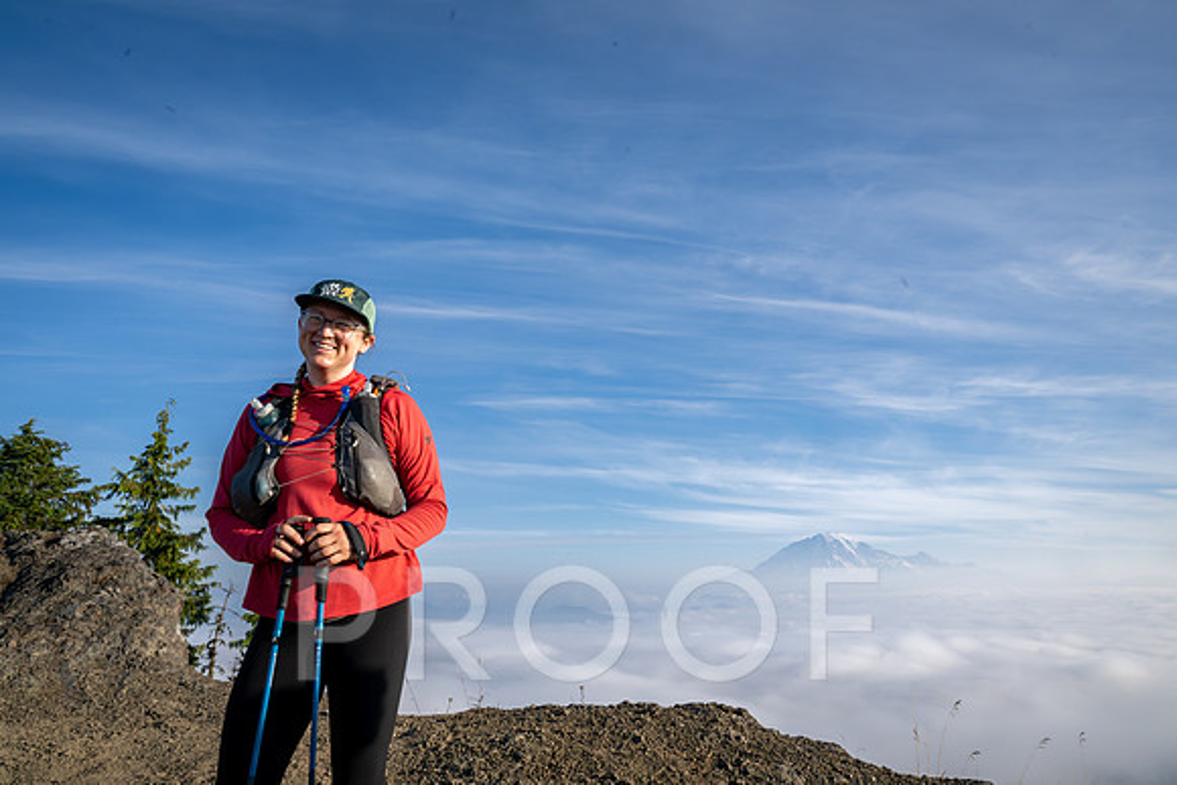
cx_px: 588
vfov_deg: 53.2
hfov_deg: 73.7
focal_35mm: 24
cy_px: 392
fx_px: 785
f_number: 16
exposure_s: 1/320
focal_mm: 24
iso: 400
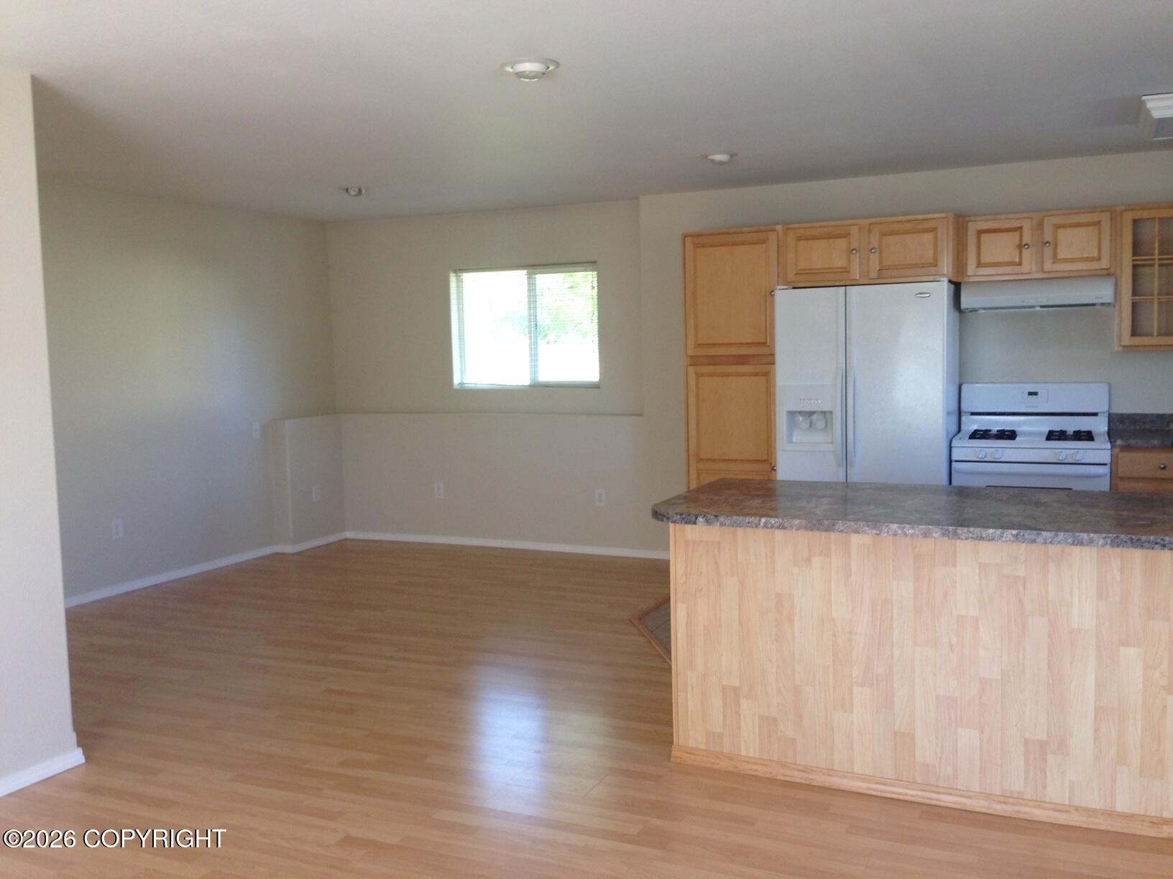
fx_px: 1118
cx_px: 586
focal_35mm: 33
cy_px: 440
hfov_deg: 55.4
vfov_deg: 42.9
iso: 64
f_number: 2.4
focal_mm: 4.12
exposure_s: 1/30
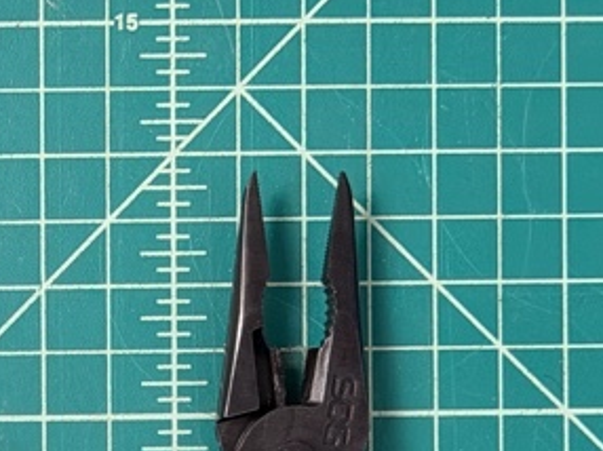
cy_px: 797
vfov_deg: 8.3
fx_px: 2994
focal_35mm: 172
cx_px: -295
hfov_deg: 11.1
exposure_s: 1/120
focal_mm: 6.76
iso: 80
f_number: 1.78
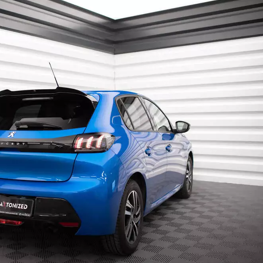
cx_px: 65
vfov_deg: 37.6
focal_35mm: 45
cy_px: 131
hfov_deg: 36.7
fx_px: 387
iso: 1000
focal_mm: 35
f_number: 2.5
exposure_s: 1/100
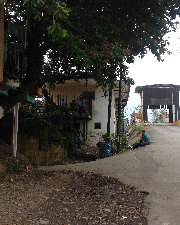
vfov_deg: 40.3
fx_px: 306
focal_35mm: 46
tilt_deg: +1.8
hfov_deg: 32.7
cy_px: 114
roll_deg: +1.1
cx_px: 99
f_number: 2.4
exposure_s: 1/635
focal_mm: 4.28
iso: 50
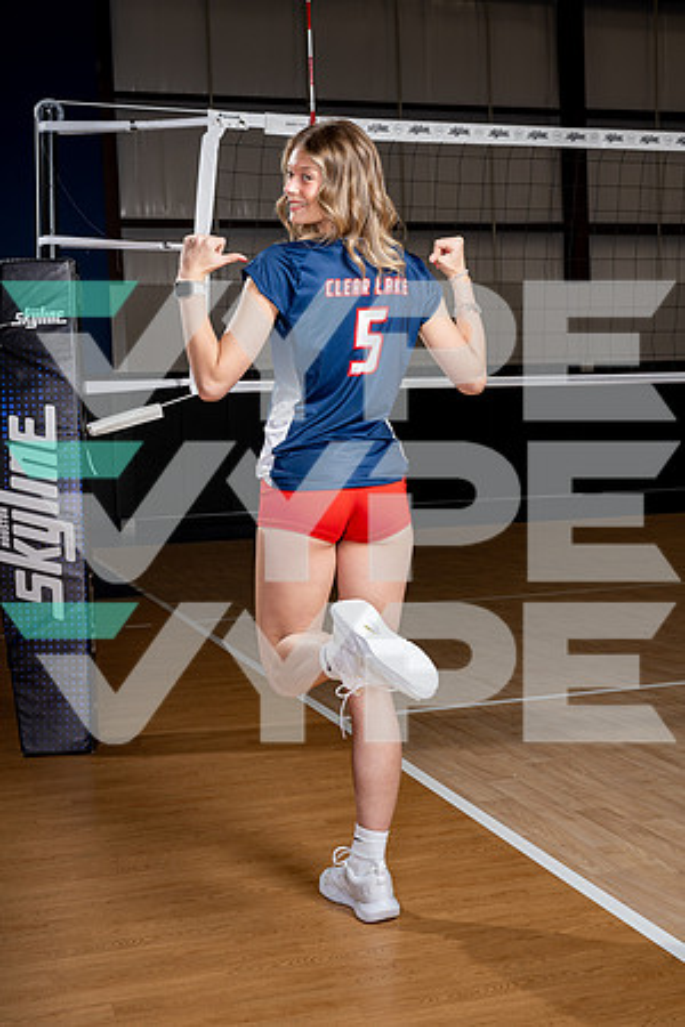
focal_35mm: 44
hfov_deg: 30.5
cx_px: 342
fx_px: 1256
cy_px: 514
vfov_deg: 44.5
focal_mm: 44
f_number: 8
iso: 100
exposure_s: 1/250
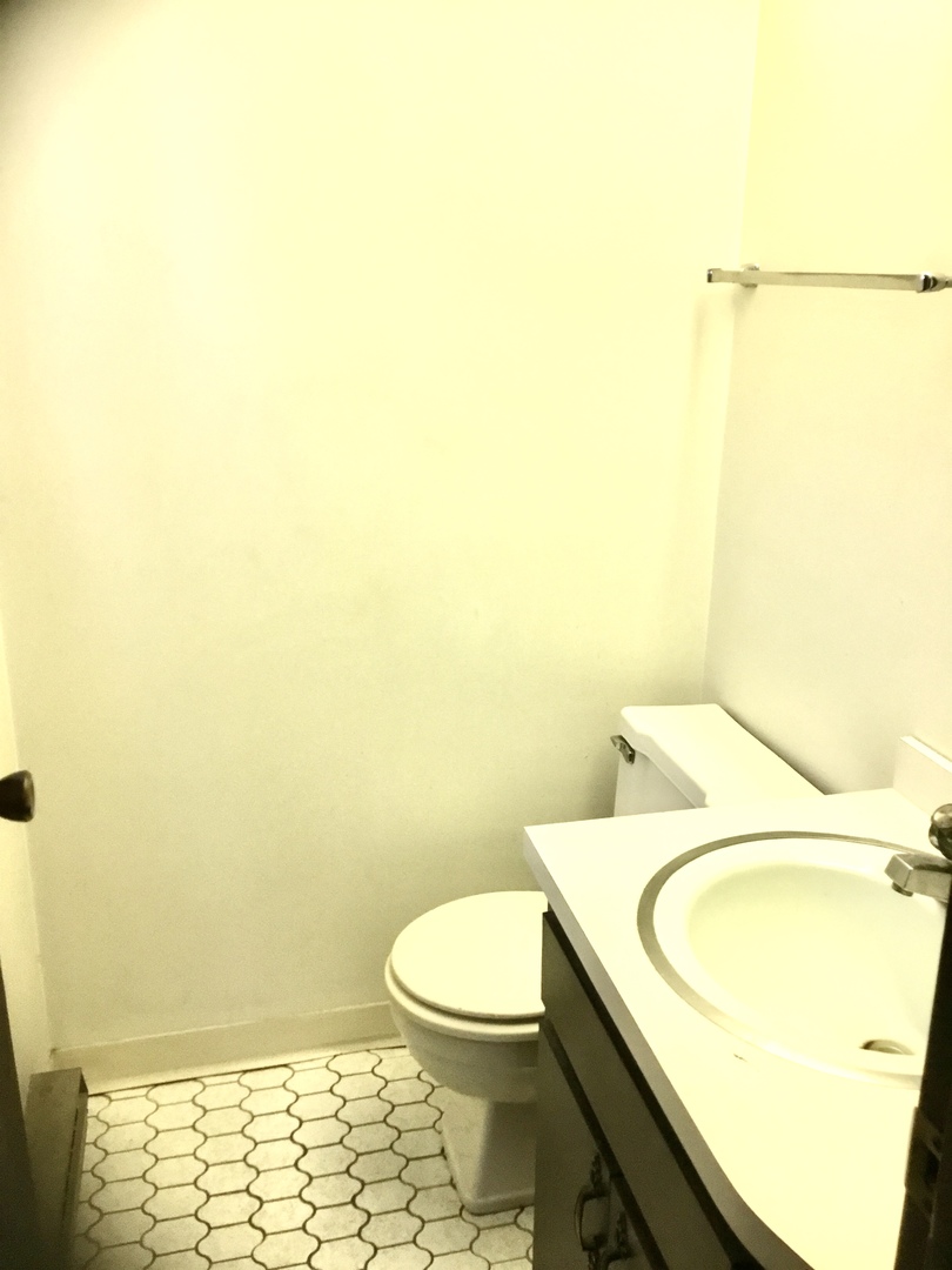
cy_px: 635
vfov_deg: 58.4
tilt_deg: -19.9
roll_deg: -0.2
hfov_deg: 45.4
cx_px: 476
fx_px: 1137
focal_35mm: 31
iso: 100
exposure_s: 1/30
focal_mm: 3.3
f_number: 2.4
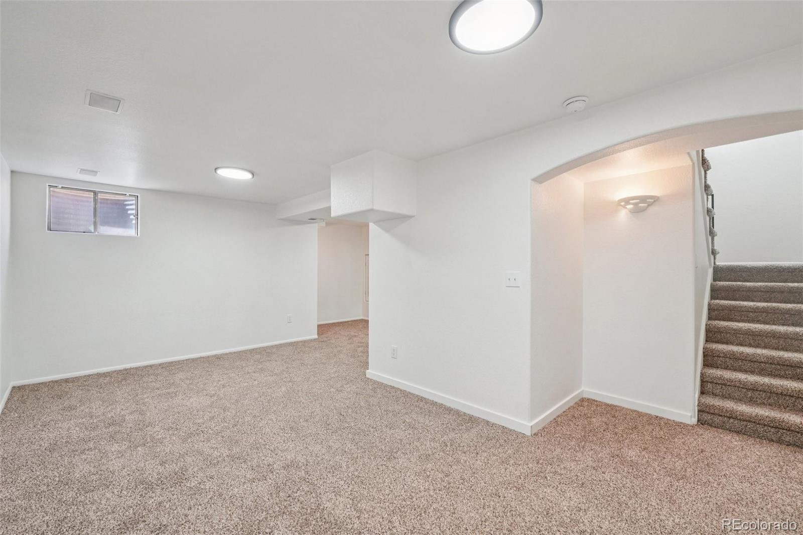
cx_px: 402
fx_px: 334
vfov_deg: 77.3
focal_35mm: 15
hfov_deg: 100.4
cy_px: 268
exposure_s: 1/13
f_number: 8
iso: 800
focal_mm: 10
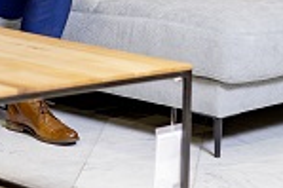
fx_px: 1358
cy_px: -65
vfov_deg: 7.8
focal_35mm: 173
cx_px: -17
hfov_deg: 11.7
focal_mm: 55
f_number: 2.5
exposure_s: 1/80
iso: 400
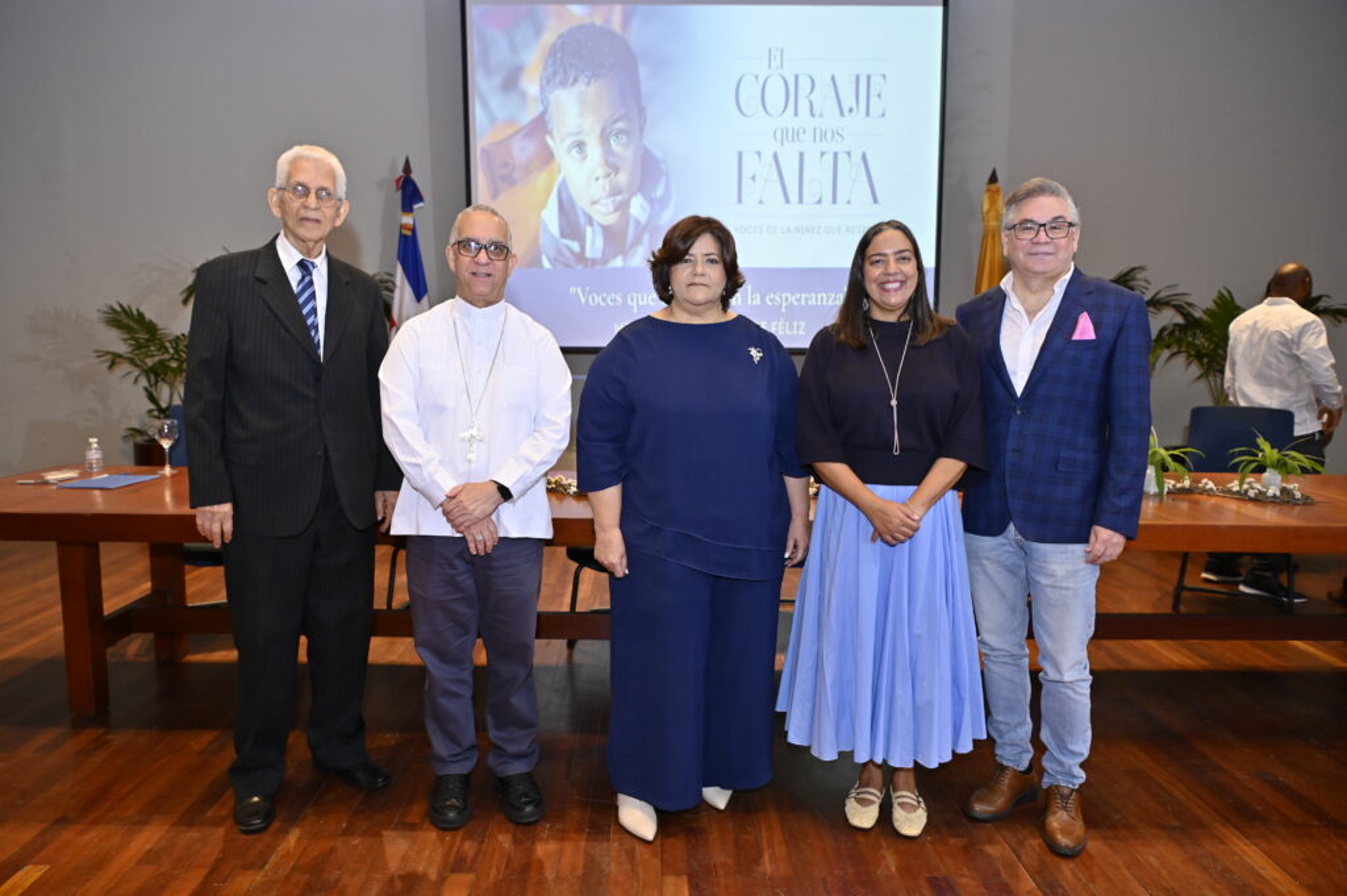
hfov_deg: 73.8
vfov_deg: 53.1
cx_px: 674
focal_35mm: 24
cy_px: 448
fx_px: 897
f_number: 4
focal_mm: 24
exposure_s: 1/100
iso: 2000
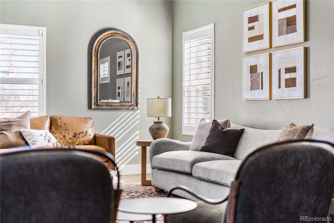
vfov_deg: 27.0
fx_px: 464
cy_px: 112
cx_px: 167
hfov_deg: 39.6
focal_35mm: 50
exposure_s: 1/40
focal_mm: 50
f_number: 1.8
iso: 100
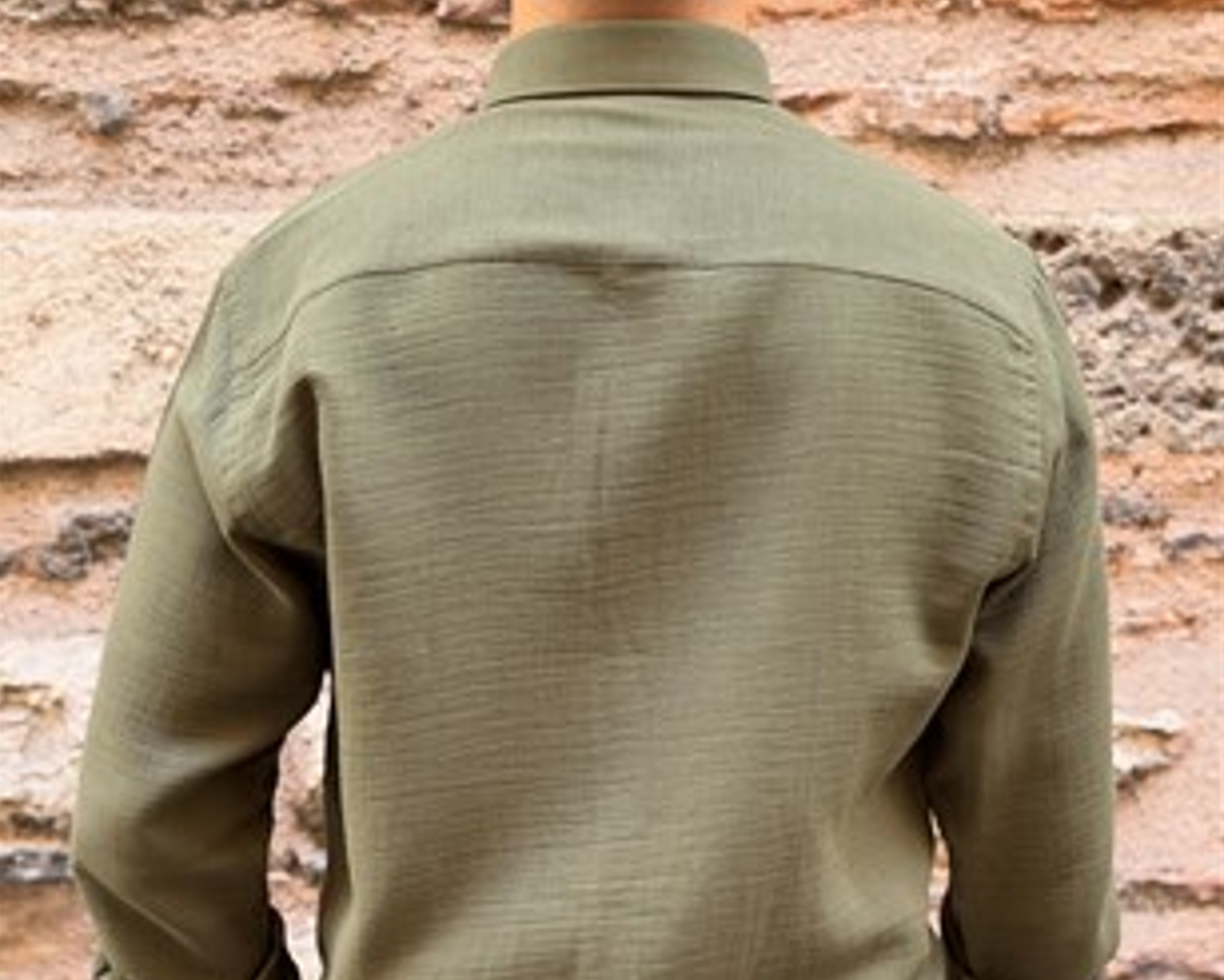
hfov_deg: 30.0
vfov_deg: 23.9
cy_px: 767
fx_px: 2284
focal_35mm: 63
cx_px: 610
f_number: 1.78
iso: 100
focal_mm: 6.76
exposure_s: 1/118
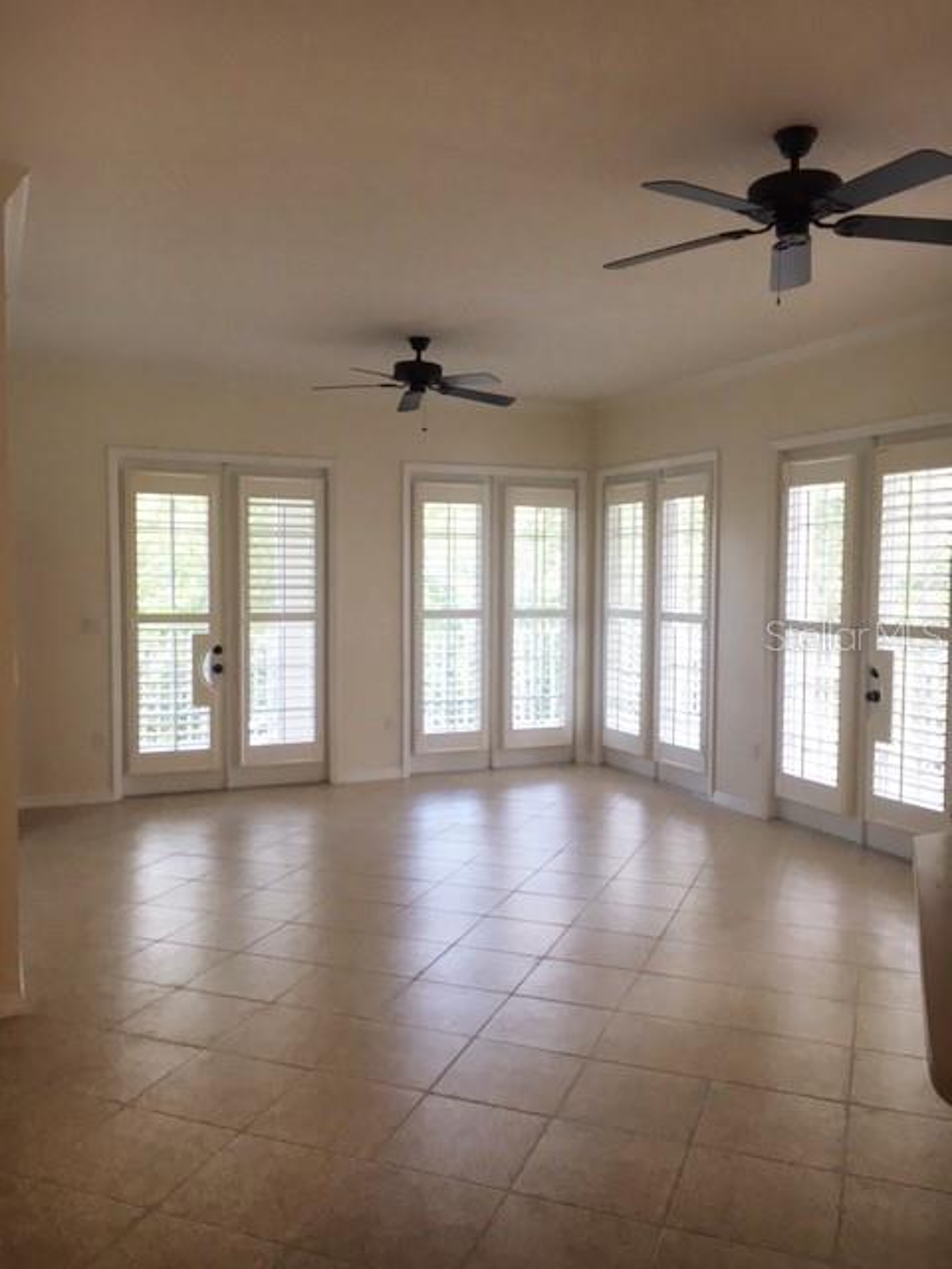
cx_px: 476
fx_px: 1063
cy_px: 634
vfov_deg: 61.7
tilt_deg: -0.8
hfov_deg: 48.2
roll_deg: +0.3
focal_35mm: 29
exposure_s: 1/30
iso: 25
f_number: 2.2
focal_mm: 4.15
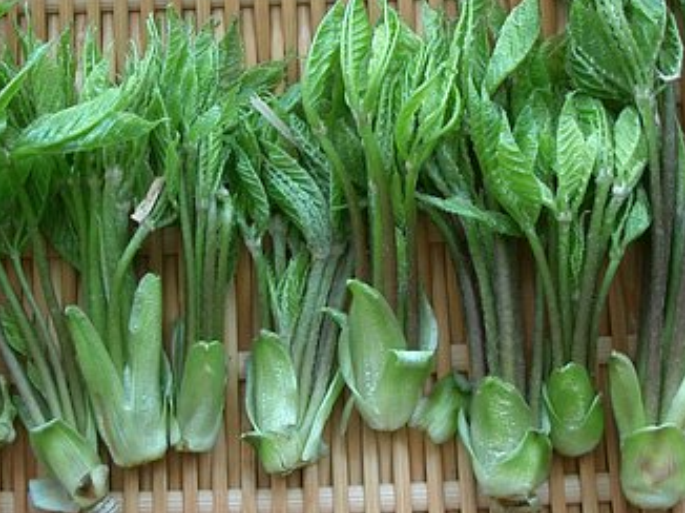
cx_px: 296
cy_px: 193
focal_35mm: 55
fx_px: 1088
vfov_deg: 26.4
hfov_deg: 34.9
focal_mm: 5.8
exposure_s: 1/60
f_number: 2.6
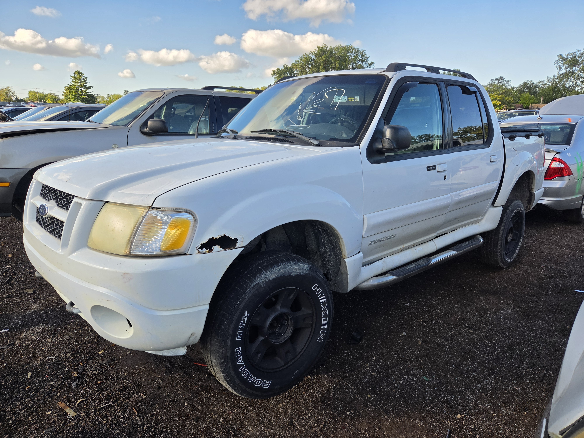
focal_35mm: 23
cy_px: 219
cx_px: 292
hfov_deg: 73.9
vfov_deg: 58.9
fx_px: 388
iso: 80
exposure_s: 1/2043
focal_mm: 5.4
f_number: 1.8
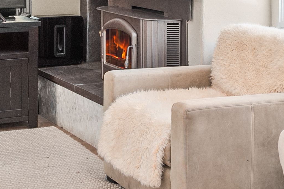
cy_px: -56
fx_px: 781
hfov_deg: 20.6
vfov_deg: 13.4
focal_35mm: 99
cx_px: 120
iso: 400
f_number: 7.1
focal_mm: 17
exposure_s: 1/10
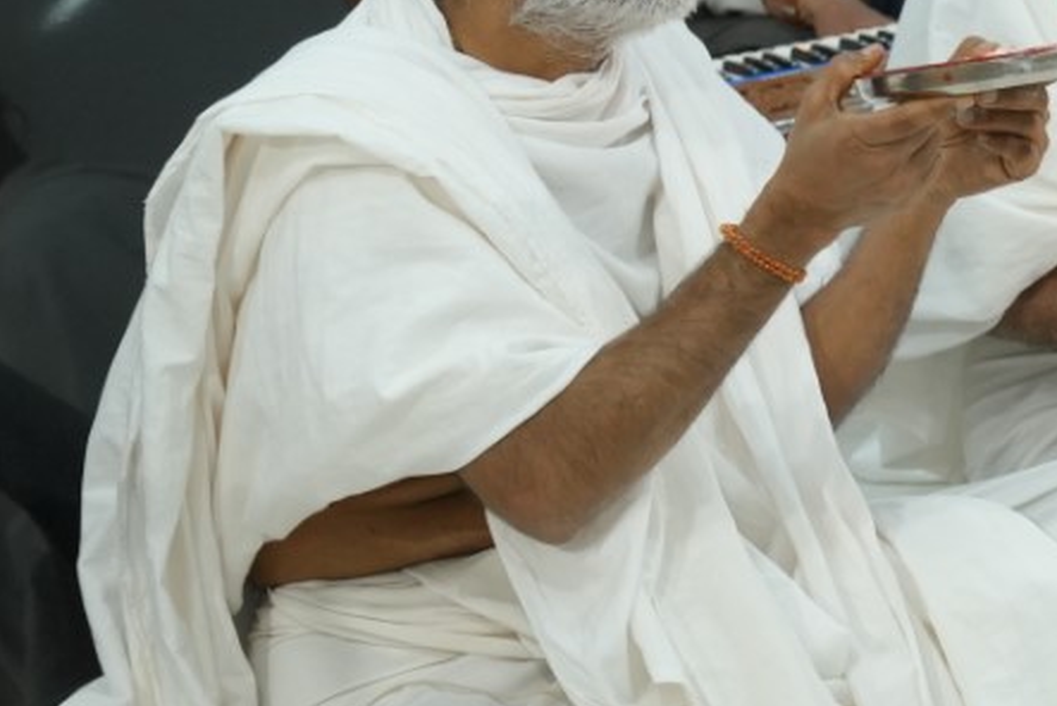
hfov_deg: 10.9
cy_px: 91
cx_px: 1735
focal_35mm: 179
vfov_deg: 7.7
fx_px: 5259
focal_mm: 49
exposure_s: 1/125
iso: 1250
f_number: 4.5
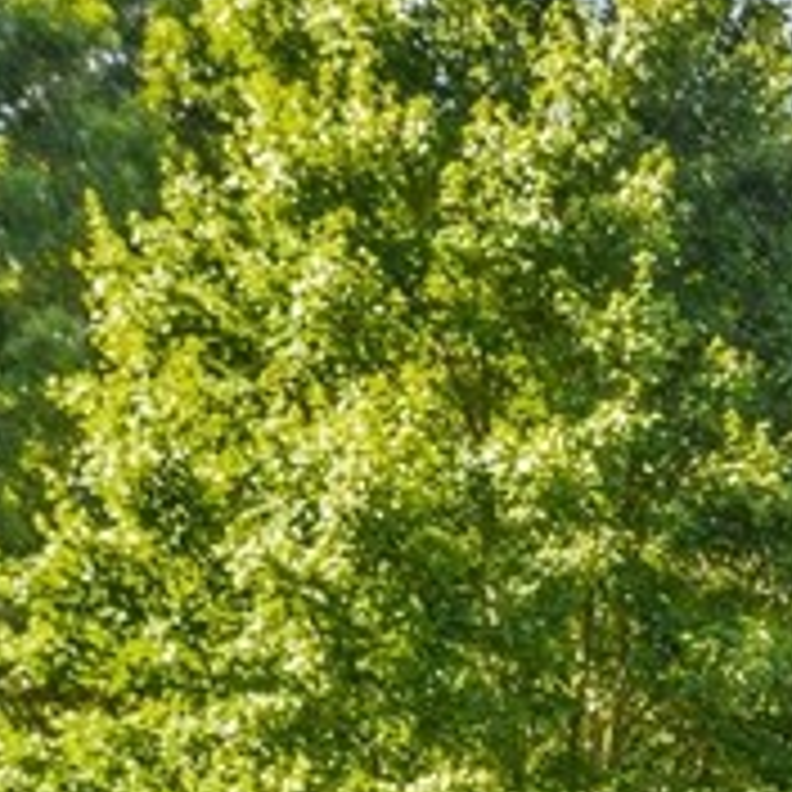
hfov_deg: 10.7
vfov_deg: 10.9
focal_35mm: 147
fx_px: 3805
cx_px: 1701
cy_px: 1546
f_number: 3.2
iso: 200
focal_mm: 10.26
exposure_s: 1/30
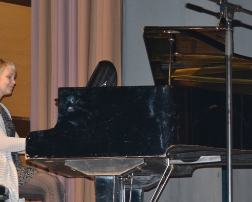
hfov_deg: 13.6
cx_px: 188
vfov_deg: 11.0
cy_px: 85
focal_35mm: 141
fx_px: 1052
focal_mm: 48
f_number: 5.3
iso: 800
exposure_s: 1/60
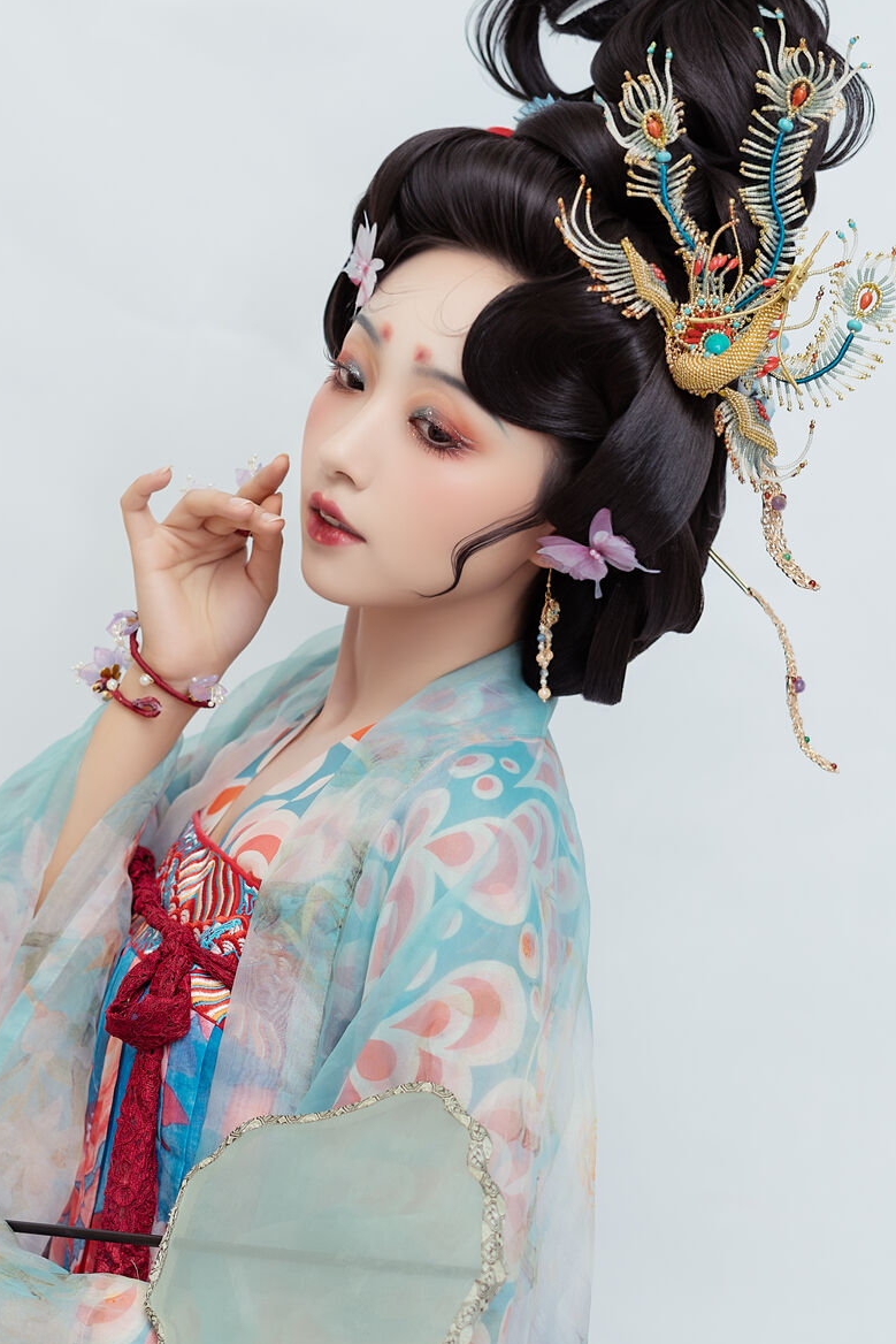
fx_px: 2874
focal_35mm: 77
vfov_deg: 26.3
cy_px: 729
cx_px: 315
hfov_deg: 17.7
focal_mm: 50
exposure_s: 1/125
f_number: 2.8
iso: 100
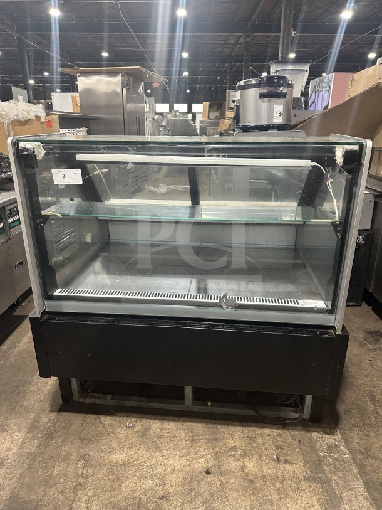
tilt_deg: -19.6
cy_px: 255
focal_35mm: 24
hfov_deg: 56.8
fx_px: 353
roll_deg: -1.8
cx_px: 191
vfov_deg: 71.6
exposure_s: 1/60
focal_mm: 6.86
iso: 320
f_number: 1.78
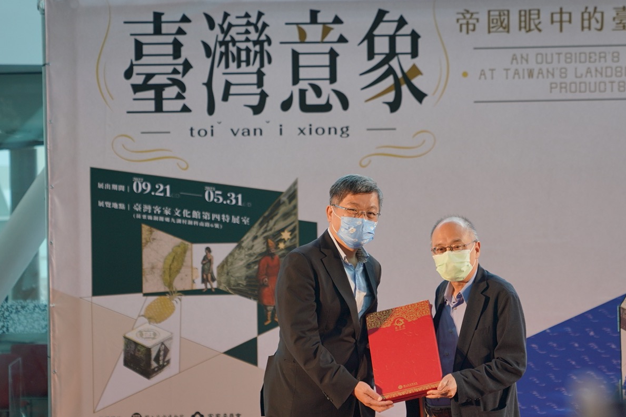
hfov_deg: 18.1
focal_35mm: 113
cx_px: 291
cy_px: 215
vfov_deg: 12.1
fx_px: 1965
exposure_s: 1/160
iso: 400
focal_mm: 70
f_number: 3.2
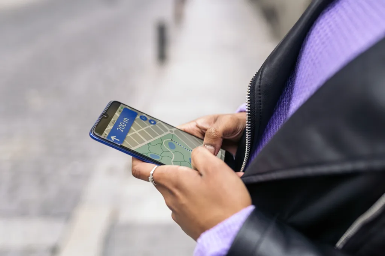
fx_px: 374
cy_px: 128
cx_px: 192
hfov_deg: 54.4
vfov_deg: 37.9
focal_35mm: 35
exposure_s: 1/400
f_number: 2
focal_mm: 35
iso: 250
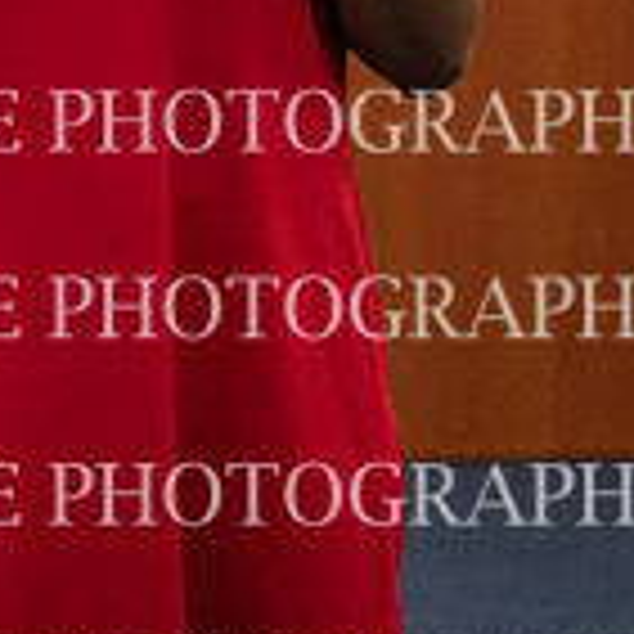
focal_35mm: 571
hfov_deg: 3.1
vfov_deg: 3.1
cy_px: -162
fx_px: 11832
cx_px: 25
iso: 8000
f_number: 6.3
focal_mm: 210
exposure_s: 1/125
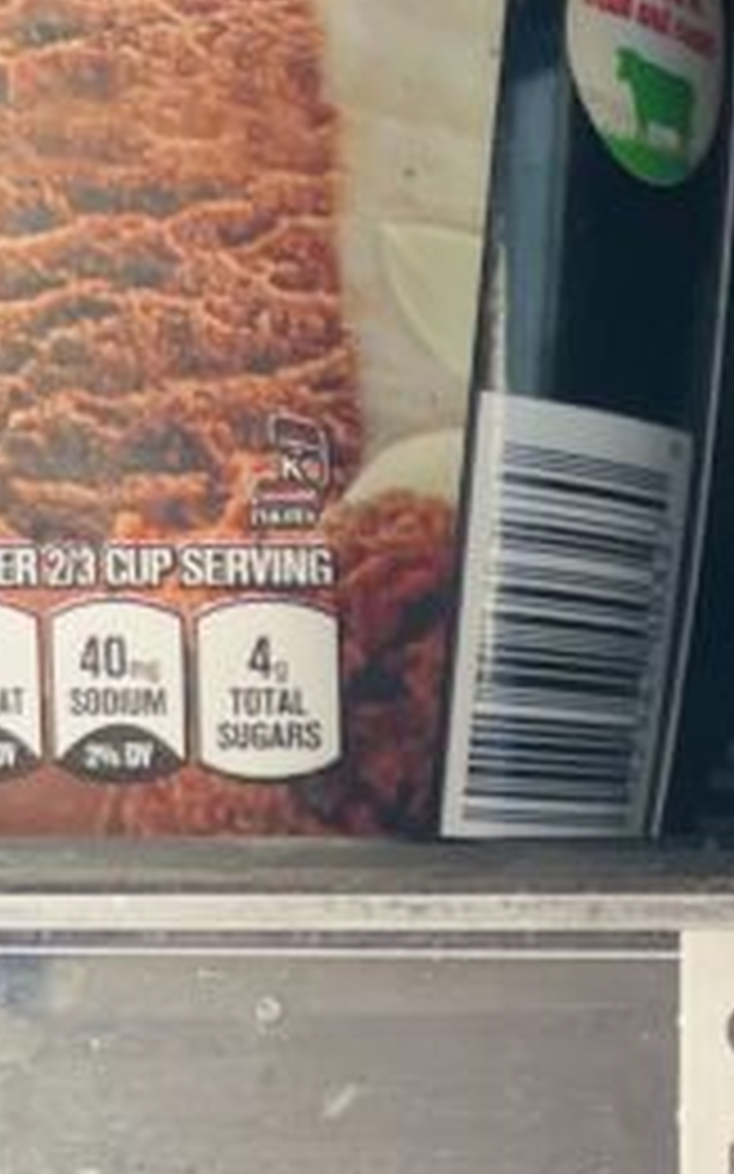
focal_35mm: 108
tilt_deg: +0.6
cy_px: 823
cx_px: 1549
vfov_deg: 19.2
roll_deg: -0.8
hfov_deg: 10.9
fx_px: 3459
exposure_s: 1/120
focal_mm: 4.2
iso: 125
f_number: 1.6
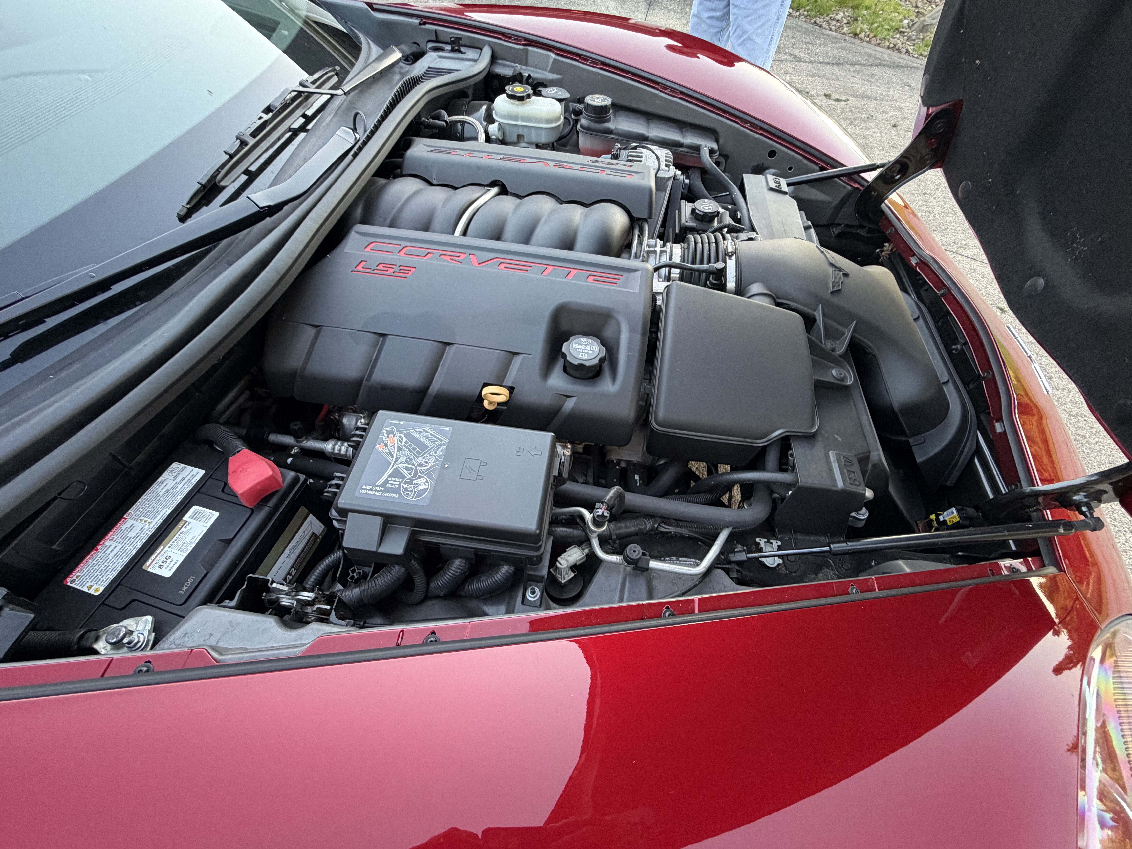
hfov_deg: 102.1
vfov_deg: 85.7
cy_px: 424
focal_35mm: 14
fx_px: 458
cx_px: 566
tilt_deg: -54.9
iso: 320
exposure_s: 1/84
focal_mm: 2.22
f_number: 2.2
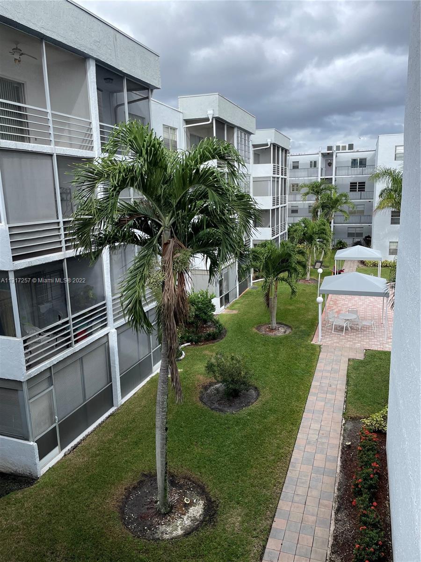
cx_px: 210
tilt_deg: -9.6
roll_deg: +2.2
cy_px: 281
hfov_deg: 53.1
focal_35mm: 26
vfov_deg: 67.3
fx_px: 422
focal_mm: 4.2
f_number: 1.6
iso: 32
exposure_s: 1/1062
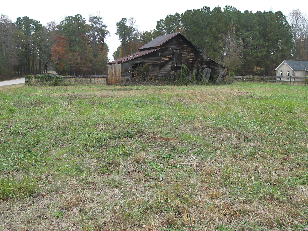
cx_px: 154
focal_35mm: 39
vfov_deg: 36.8
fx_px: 347
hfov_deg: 47.9
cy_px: 116
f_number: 3.2
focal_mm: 8.3
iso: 50
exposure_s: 1/80
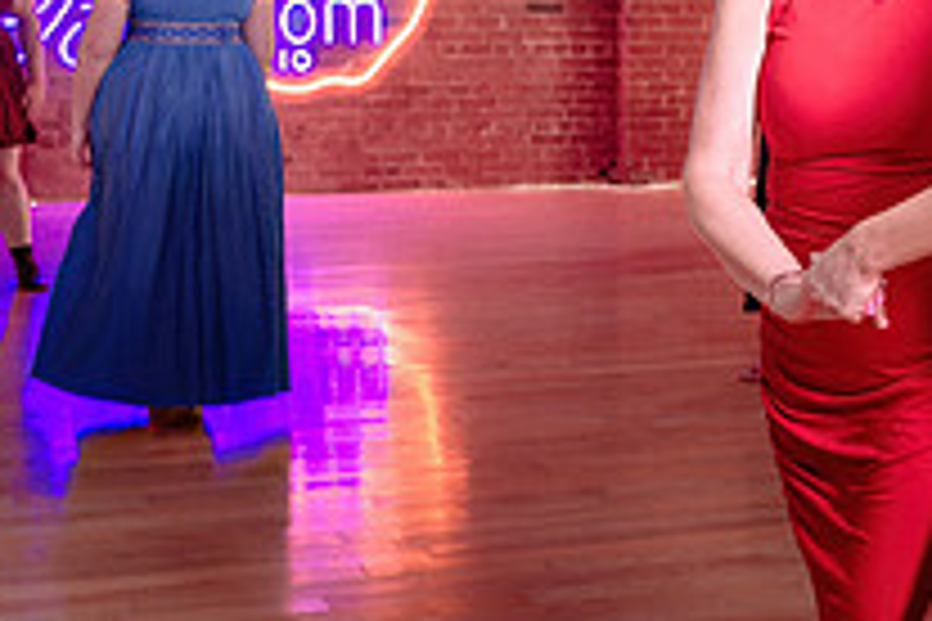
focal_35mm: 90
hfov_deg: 22.0
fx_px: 2330
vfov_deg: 15.2
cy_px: 207
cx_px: 880
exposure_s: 1/60
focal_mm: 26
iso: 800
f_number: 2.8
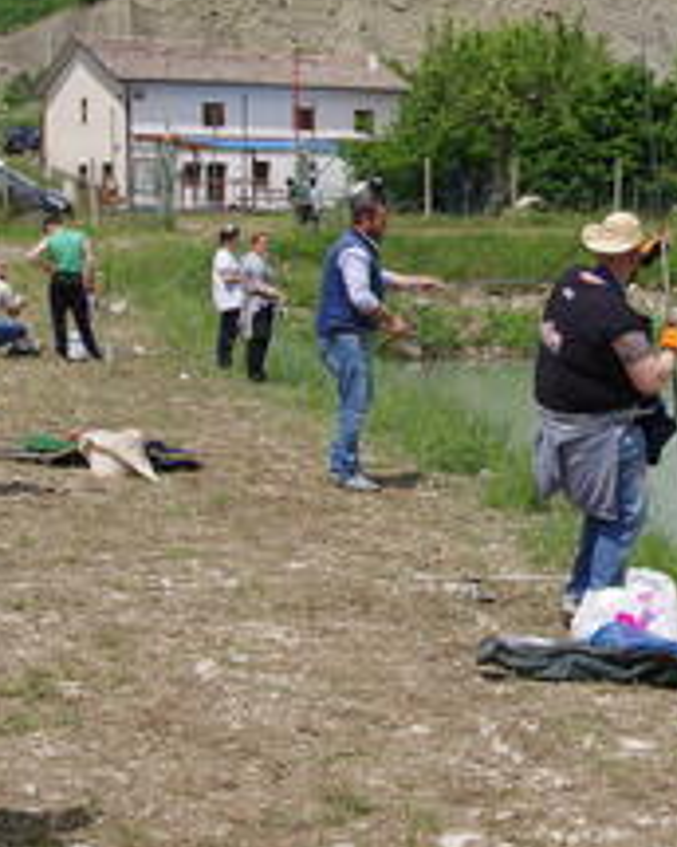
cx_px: 520
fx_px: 2129
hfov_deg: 17.9
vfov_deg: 22.4
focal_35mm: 85
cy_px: 278
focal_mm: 26
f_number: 11
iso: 400
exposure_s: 1/500
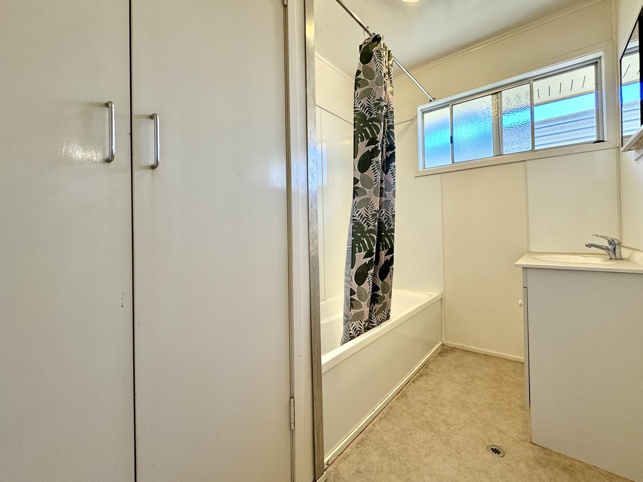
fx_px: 279
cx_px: 331
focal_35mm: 15
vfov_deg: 81.7
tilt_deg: +0.7
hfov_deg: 98.1
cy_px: 230
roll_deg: +1.0
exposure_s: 1/100
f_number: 2.2
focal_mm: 2.22
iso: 160
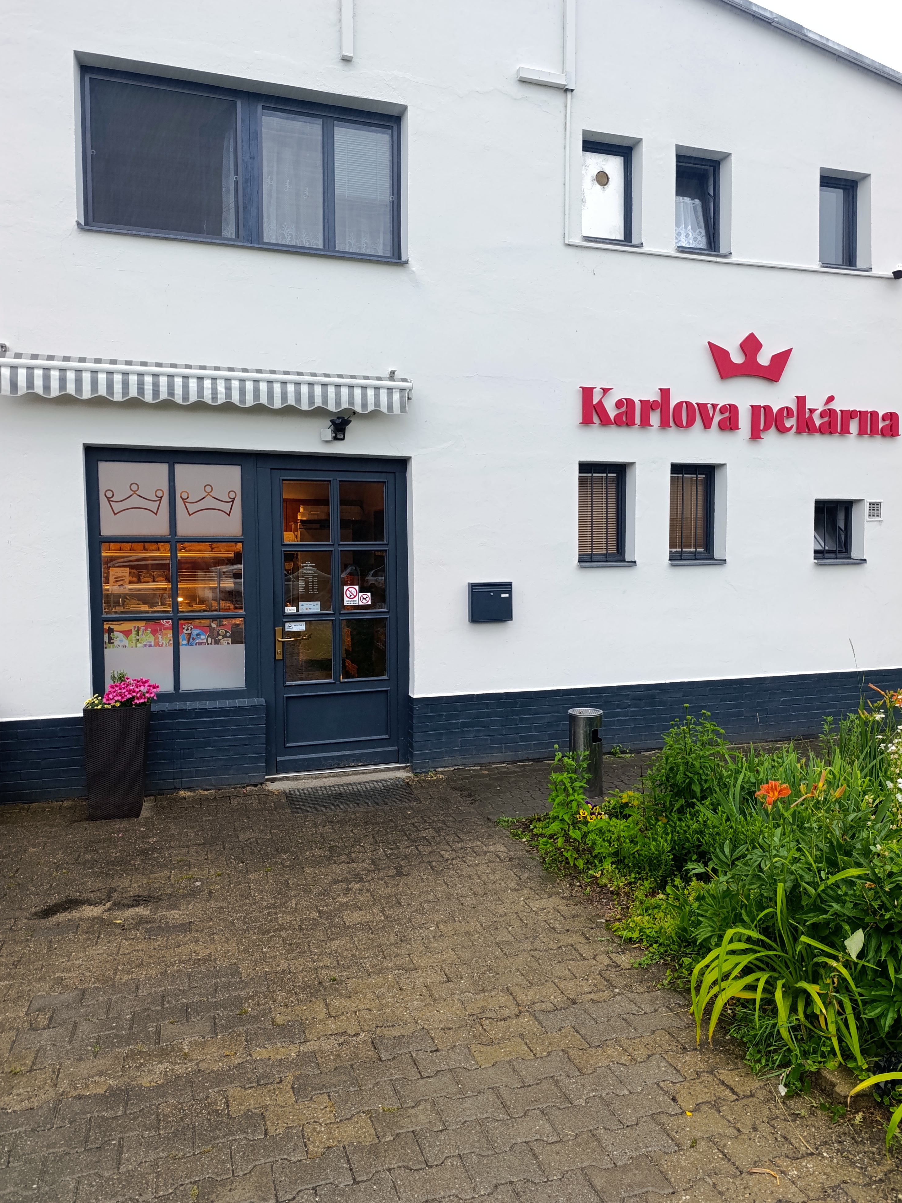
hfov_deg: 56.8
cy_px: 587
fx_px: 834
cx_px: 459
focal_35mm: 24
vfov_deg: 71.6
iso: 64
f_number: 1.6
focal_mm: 6.14
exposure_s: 1/100
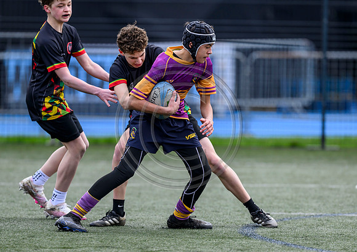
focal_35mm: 507
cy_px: 142
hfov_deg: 4.0
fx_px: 5123
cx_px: 176
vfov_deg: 2.8
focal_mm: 400
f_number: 3.5
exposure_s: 1/1600
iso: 500
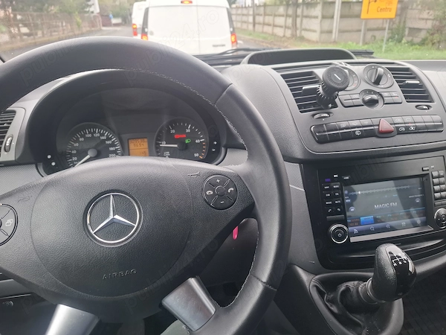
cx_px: 223
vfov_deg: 58.9
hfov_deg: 73.9
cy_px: 168
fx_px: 296
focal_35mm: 23
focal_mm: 5.54
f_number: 1.8
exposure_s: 1/100
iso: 80
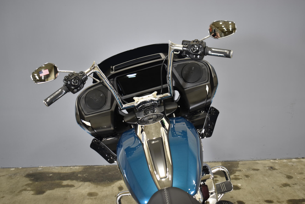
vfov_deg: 36.9
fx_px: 305
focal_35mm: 36
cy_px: 102
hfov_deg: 53.1
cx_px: 152
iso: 400
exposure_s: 1/20
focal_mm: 24
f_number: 4
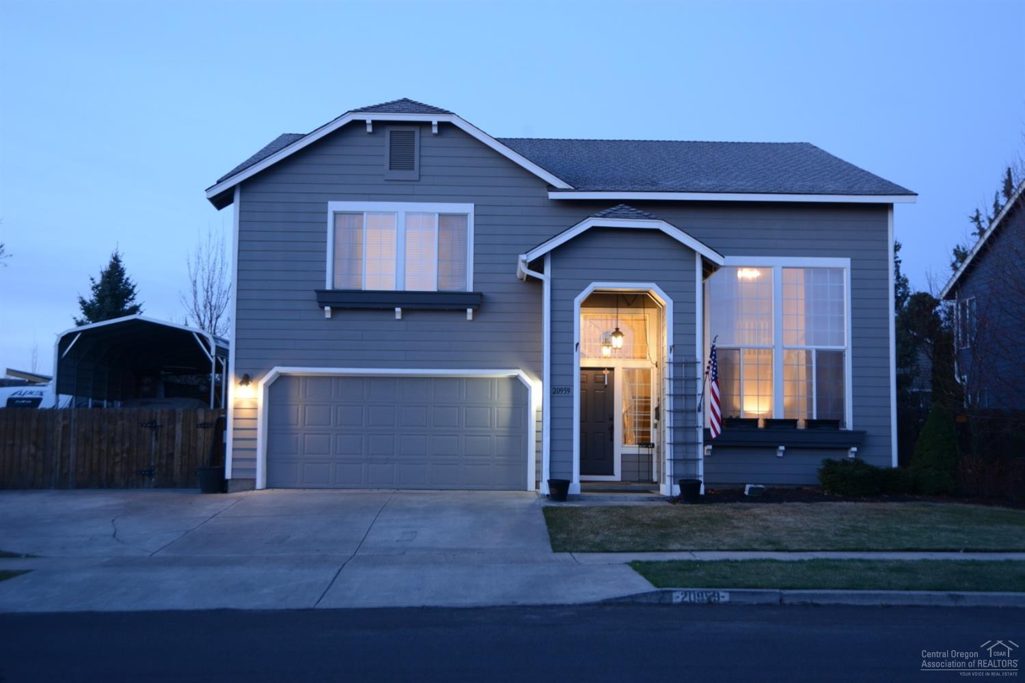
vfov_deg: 33.4
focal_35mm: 40
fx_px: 1139
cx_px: 512
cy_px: 342
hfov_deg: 48.5
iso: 640
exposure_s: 1/4
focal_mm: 40
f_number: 5.6
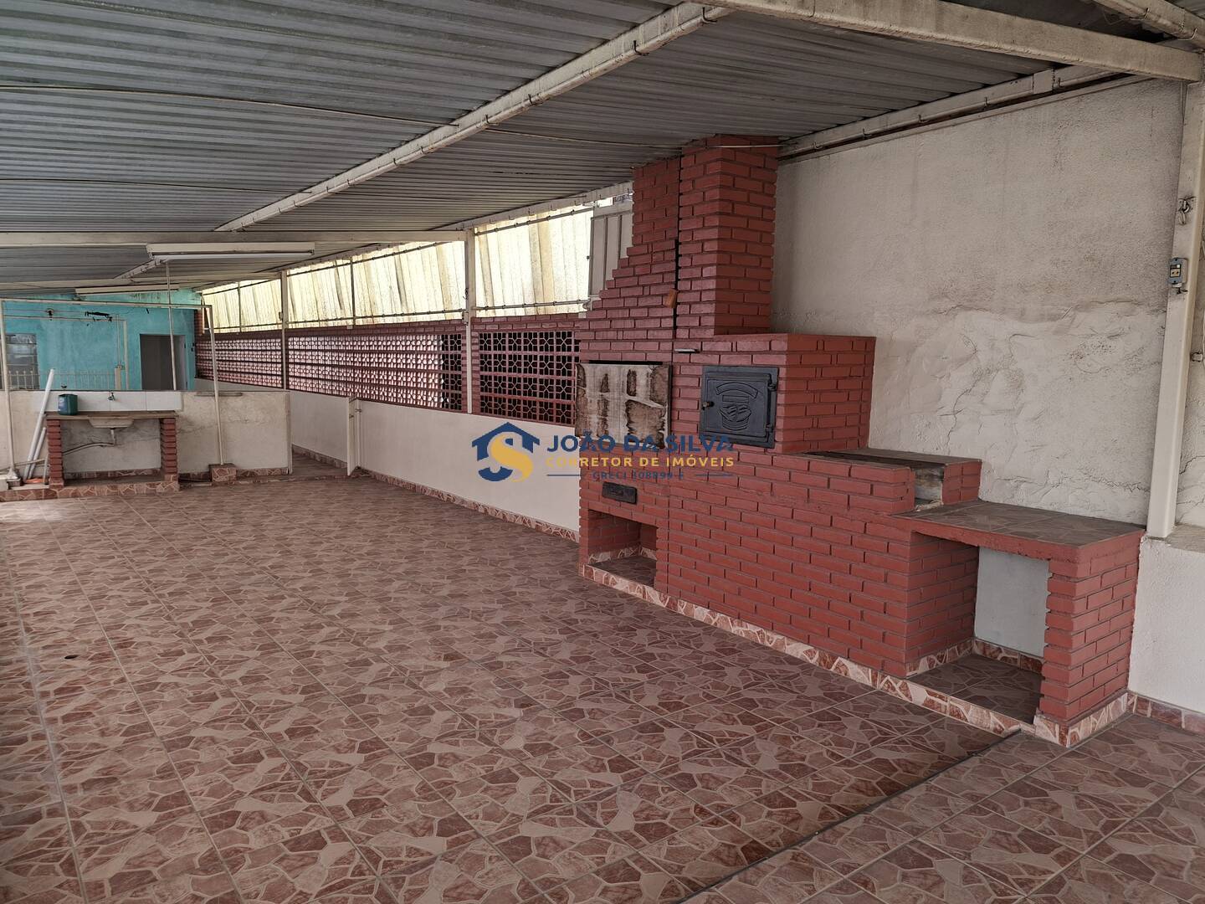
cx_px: 602
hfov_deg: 73.9
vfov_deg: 58.9
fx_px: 801
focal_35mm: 23
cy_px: 452
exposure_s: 1/120
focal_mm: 5.54
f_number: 1.8
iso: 50
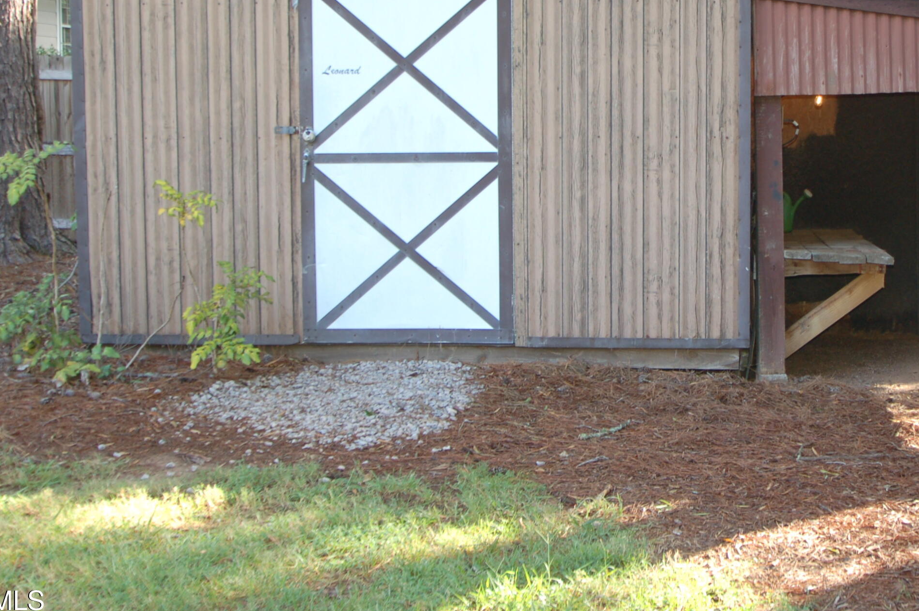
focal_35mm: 57
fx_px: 1453
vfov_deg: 23.5
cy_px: 161
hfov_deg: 34.3
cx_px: 696
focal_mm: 24
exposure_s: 1/80
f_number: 4.5
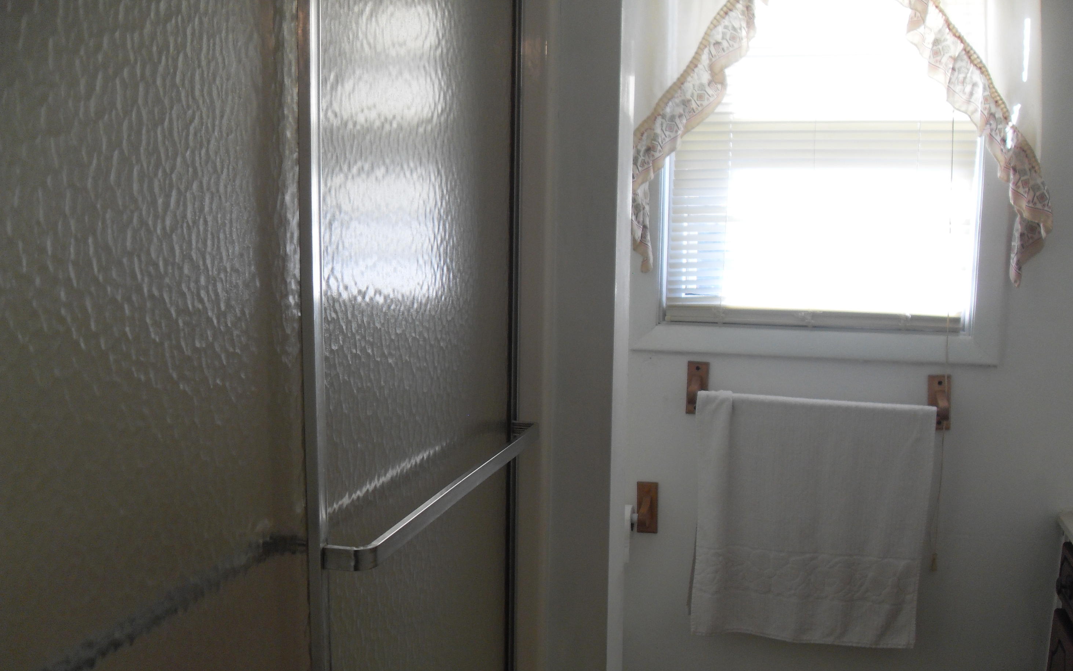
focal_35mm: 37
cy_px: 401
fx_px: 1082
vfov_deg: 34.3
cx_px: 545
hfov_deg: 52.7
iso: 100
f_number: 2.8
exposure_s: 1/60
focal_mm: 6.3
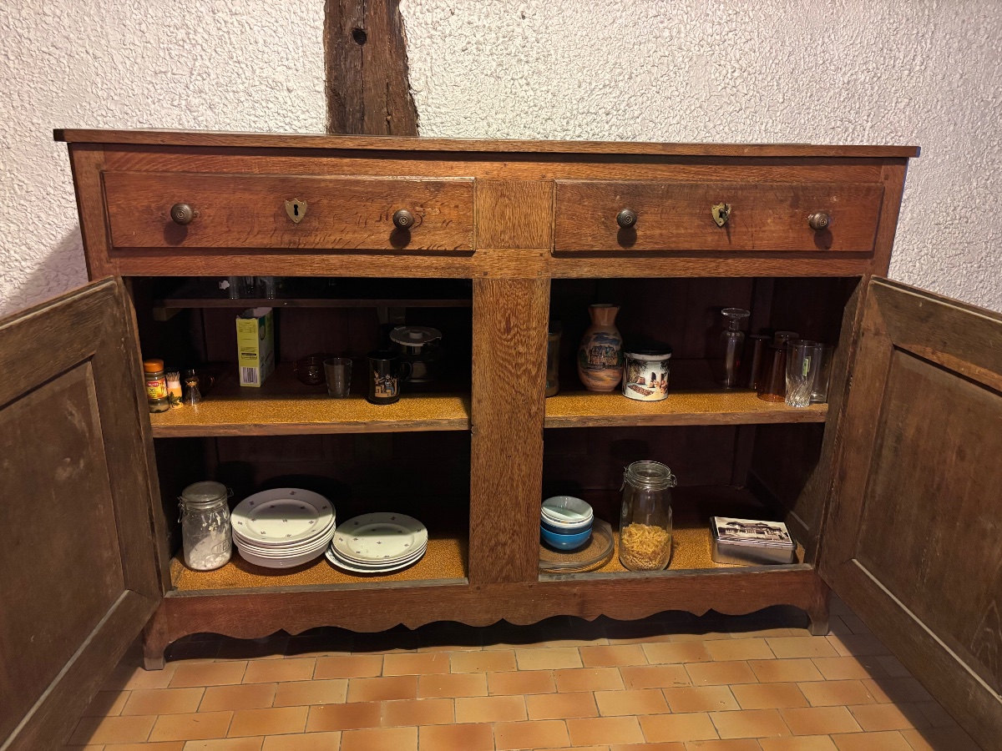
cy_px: 376
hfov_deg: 67.3
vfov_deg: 53.1
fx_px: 753
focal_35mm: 26
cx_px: 501
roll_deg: -0.9
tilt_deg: -18.6
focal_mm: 5.96
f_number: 1.6
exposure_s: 1/25
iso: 640
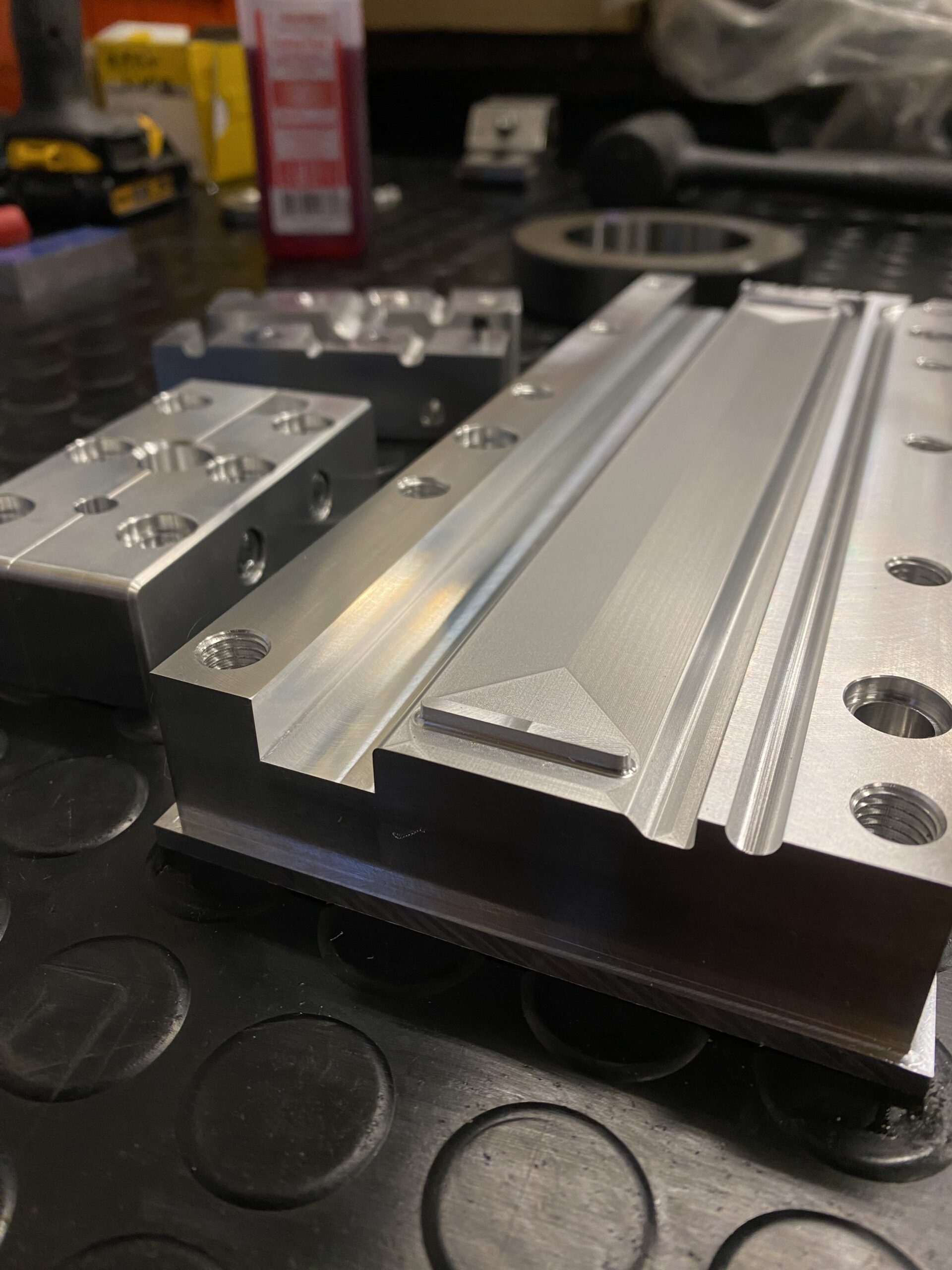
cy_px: 635
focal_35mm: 25
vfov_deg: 69.4
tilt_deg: -30.7
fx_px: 917
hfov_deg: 54.9
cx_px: 476
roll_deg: +0.1
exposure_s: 1/50
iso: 100
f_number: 1.8
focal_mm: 4.25
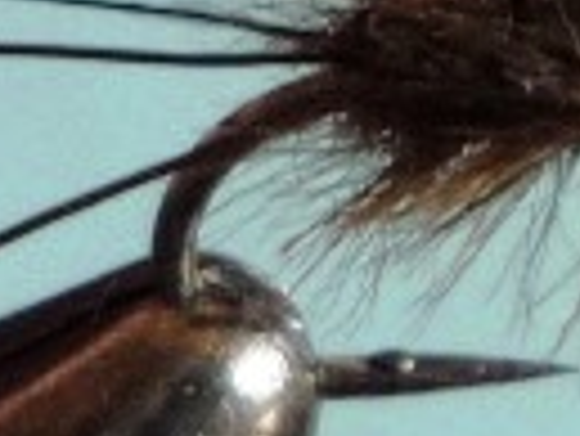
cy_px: -58
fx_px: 2499
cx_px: 526
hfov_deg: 13.1
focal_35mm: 149
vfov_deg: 9.9
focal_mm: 5.2
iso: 125
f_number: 3.3
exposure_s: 1/30
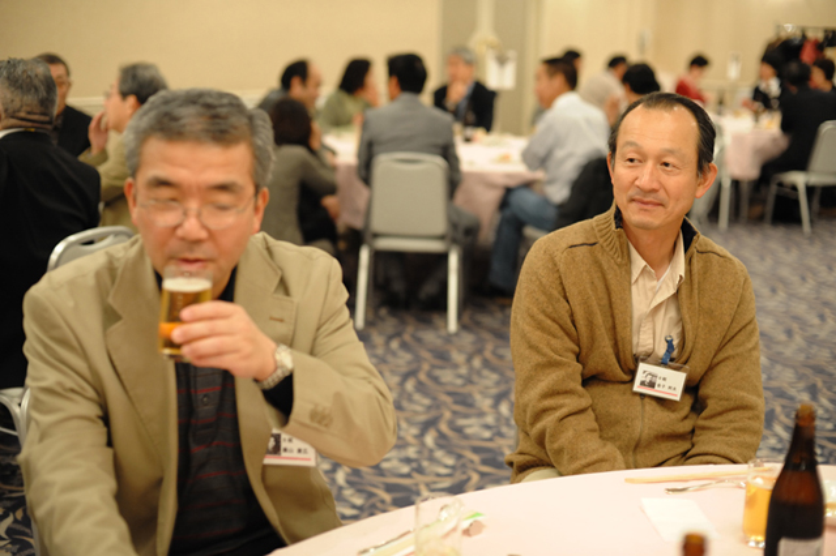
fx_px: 1160
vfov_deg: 27.0
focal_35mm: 50
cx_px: 418
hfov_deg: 39.6
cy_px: 278
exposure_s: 1/100
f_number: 2.8
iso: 1800
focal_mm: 50
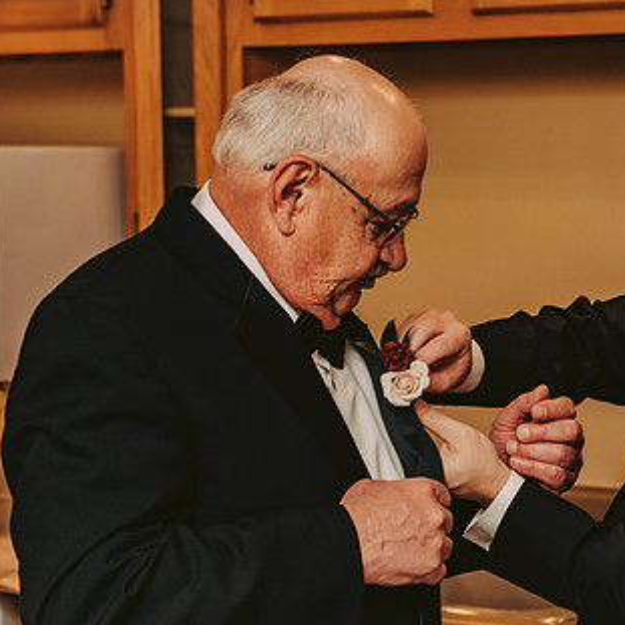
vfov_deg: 15.7
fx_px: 2267
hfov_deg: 15.7
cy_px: 355
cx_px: 416
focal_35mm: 111
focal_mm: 70
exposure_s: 1/250
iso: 800
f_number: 4
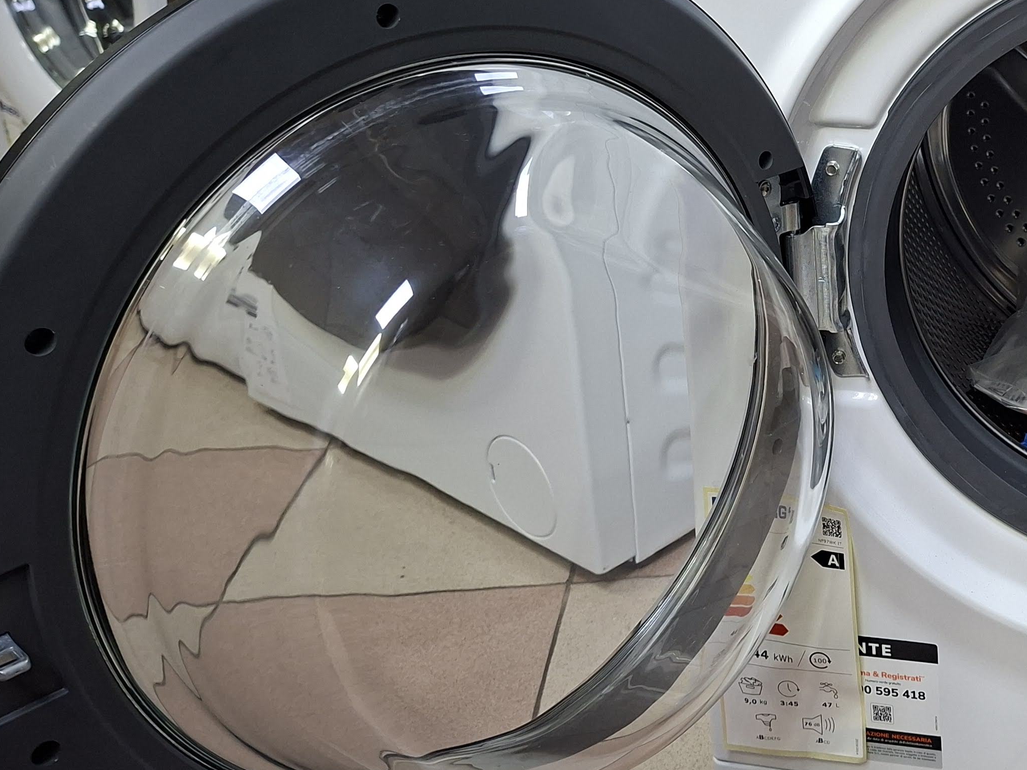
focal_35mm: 45
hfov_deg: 39.1
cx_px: 928
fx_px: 1335
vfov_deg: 31.9
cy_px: 258
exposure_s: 1/50
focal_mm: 5.54
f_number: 1.8
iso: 250
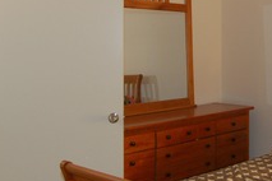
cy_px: 51
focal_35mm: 63
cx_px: 229
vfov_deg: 21.4
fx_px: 476
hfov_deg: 30.9
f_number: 8
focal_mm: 14
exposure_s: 1/2
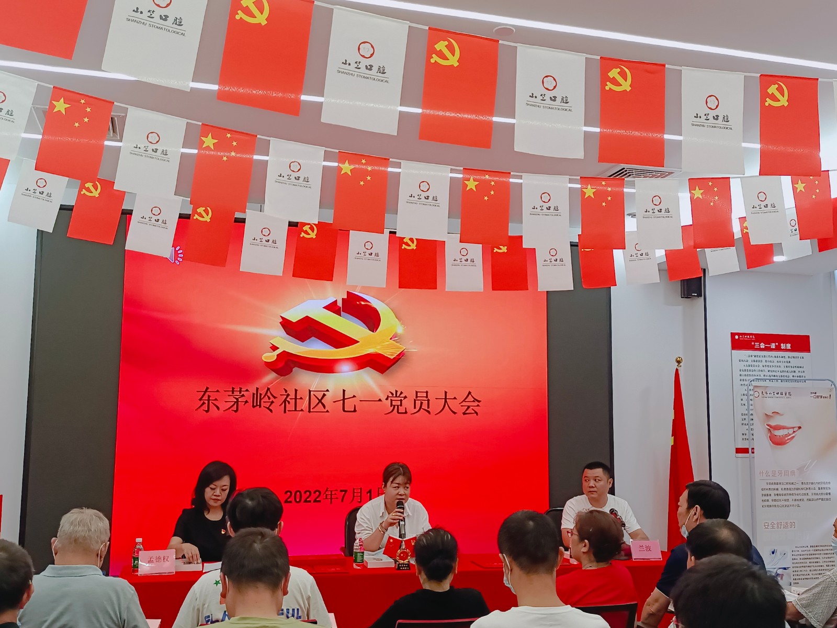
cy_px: 314
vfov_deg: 39.7
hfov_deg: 51.4
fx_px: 870
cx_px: 418
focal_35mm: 36
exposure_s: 1/100
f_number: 1.79
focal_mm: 4.71
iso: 850
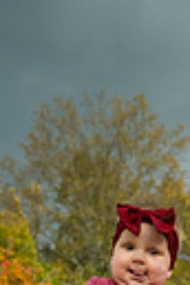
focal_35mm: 146
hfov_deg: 9.3
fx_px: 1156
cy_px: 464
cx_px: 194
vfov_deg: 13.1
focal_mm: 42
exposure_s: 1/500
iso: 400
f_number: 6.3
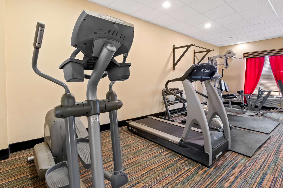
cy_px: 94
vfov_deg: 73.7
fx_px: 126
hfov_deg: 96.7
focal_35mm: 16
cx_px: 142
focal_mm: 11
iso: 400
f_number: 8
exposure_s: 1/2
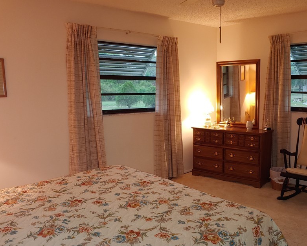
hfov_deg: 55.4
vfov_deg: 45.8
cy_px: 133
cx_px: 179
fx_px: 291
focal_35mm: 32
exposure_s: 1/30
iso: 150
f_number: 1.5
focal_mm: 4.23
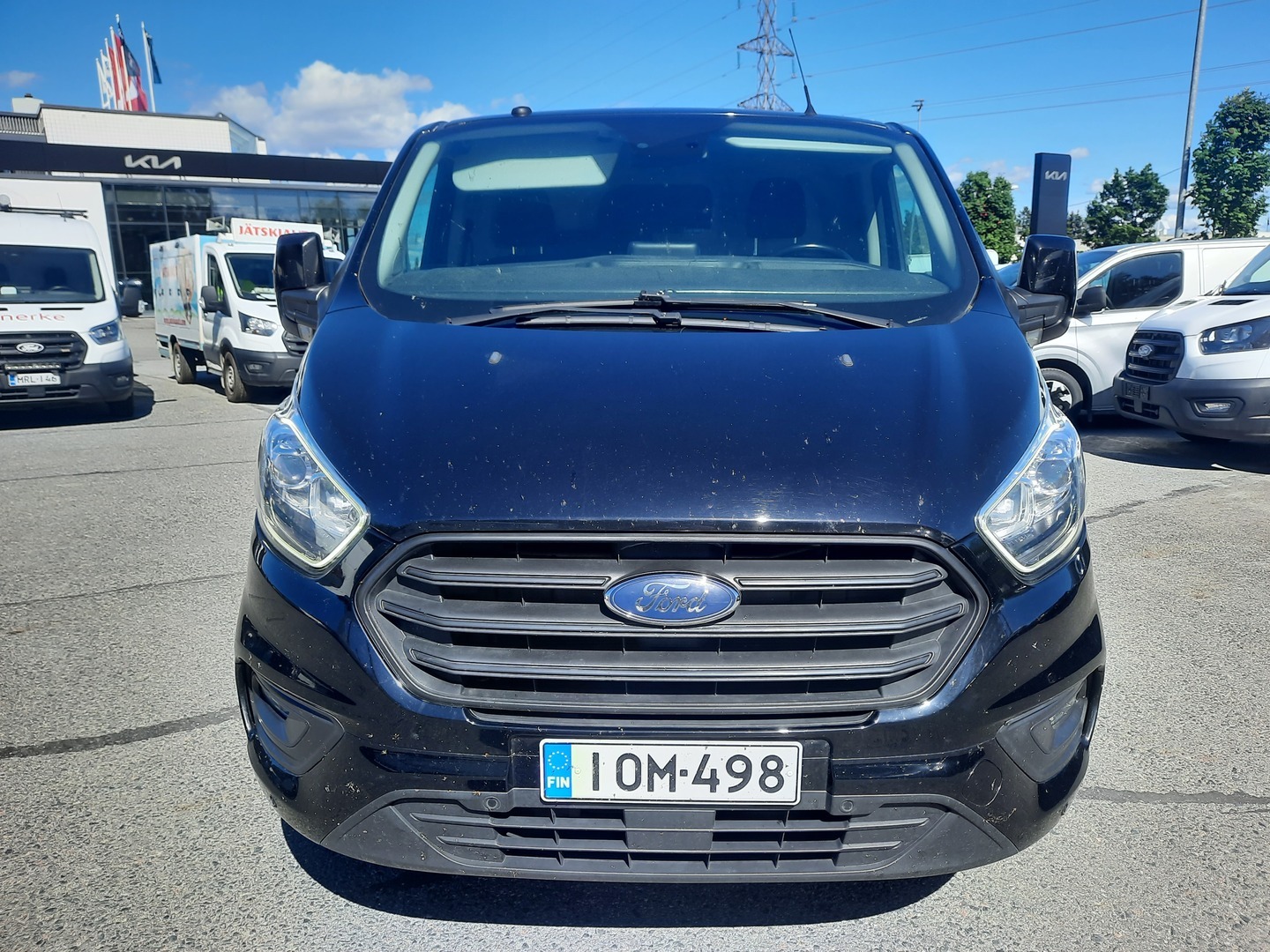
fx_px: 917
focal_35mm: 25
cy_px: 476
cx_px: 635
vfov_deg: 54.9
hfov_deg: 69.4
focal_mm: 4.6
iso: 32
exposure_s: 1/575
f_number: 2
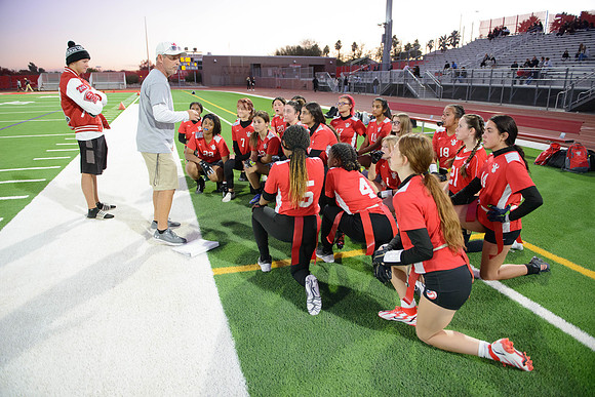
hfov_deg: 73.7
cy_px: 198
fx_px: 397
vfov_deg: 53.2
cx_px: 298
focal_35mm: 24
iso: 3200
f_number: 2.8
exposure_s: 1/200
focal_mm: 24
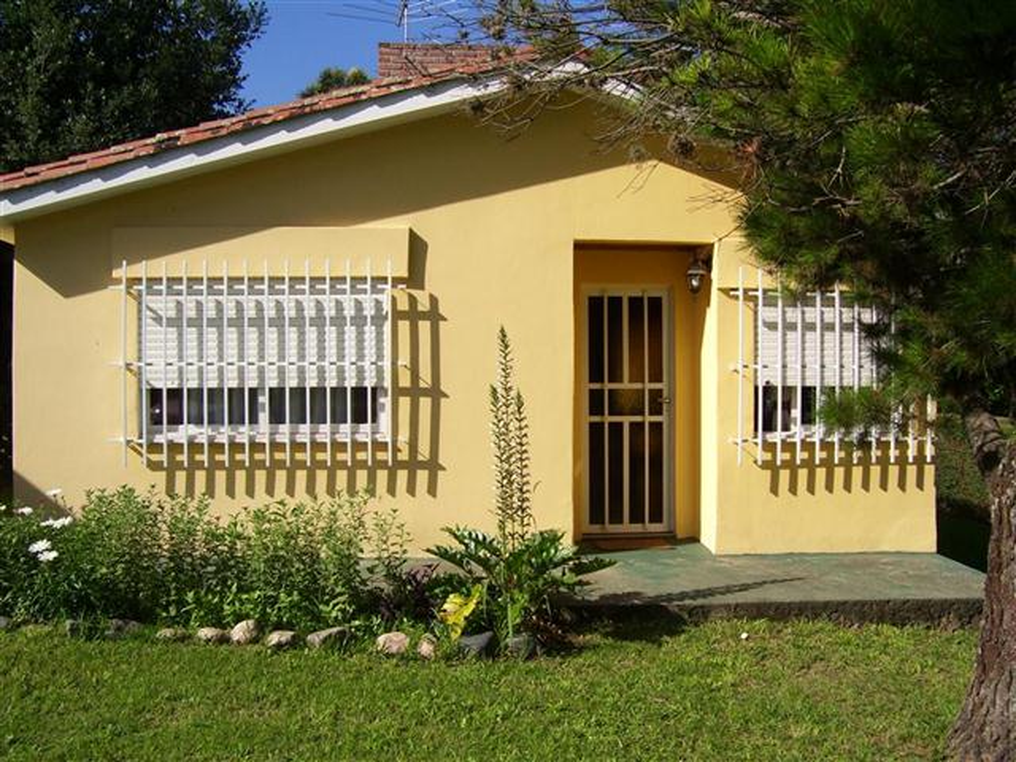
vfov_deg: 38.7
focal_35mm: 37
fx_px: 1086
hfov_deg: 50.1
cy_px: 381
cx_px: 508
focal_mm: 6
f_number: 4.8
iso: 80
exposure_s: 1/750
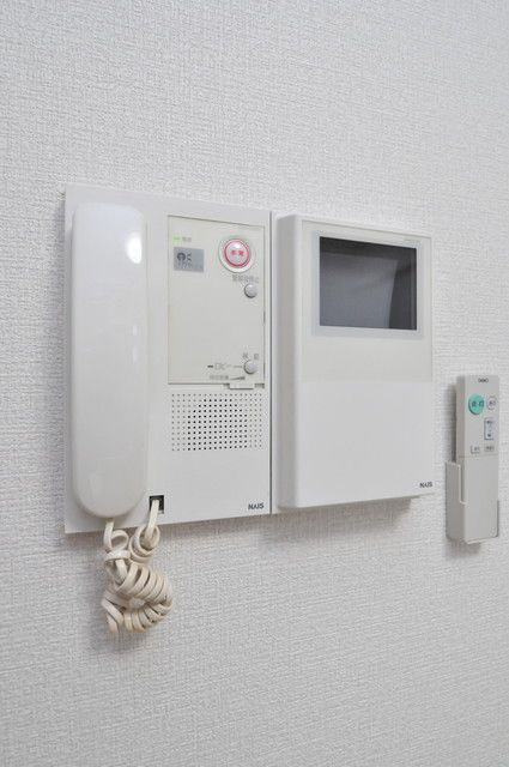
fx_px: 447
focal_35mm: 21
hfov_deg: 59.4
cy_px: 384
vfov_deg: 81.3
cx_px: 254
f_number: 6.3
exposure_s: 1/160
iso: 1000
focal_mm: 14
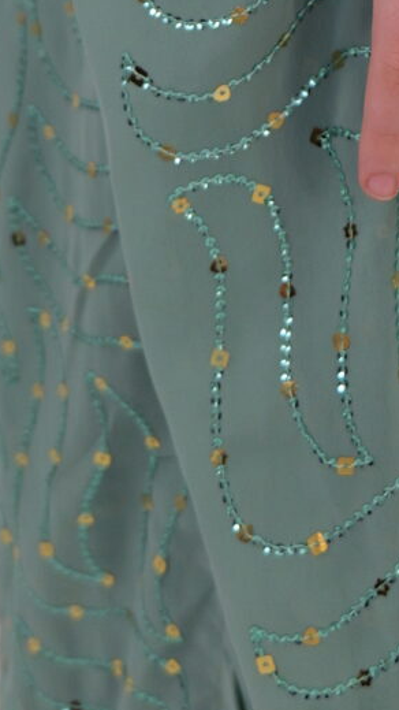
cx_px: 486
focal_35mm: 95
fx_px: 1787
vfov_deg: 19.2
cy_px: -397
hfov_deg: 12.4
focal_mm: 23
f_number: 4
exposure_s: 1/125
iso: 1250
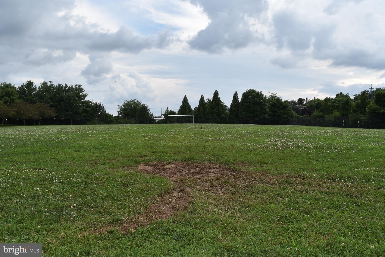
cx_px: 192
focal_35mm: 27
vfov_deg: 47.9
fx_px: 289
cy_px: 128
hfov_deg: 67.4
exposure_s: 1/200
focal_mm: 18
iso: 100
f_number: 8
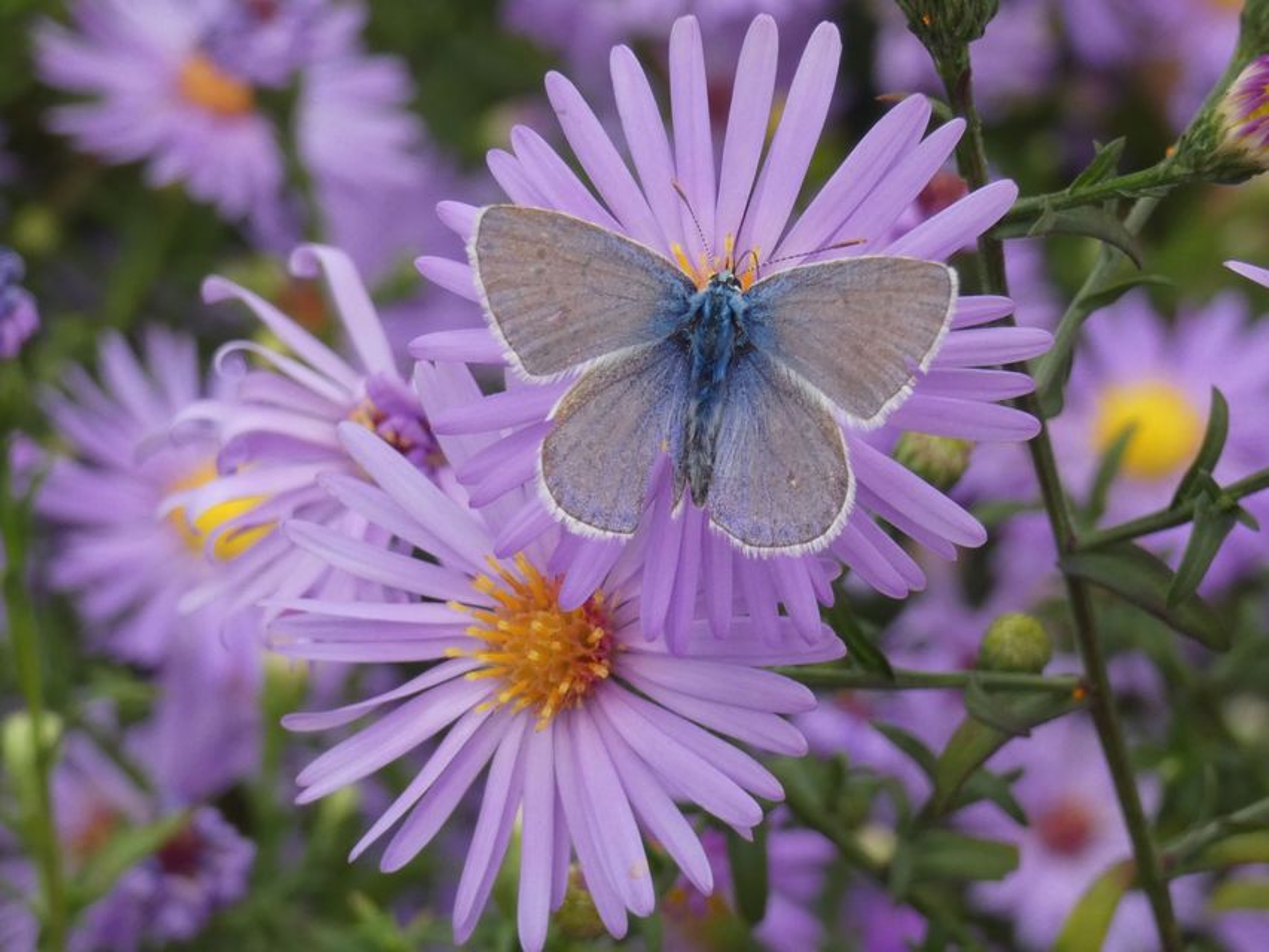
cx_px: 634
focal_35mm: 157
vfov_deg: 9.5
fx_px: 5756
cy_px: 476
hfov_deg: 12.6
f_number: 5.4
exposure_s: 1/80
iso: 200
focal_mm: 28.1
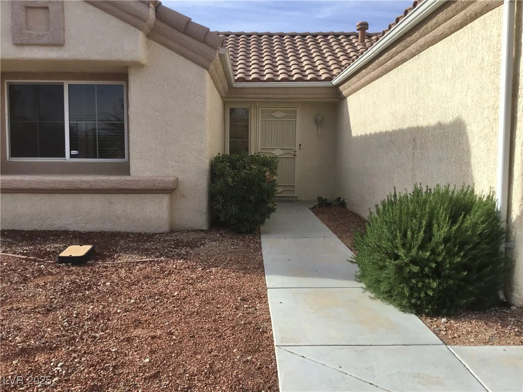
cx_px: 262
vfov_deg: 45.4
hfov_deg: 58.4
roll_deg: +0.0
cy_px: 196
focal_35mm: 31
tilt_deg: -5.0
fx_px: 468
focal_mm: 3.3
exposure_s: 1/1199
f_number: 2.4
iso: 25
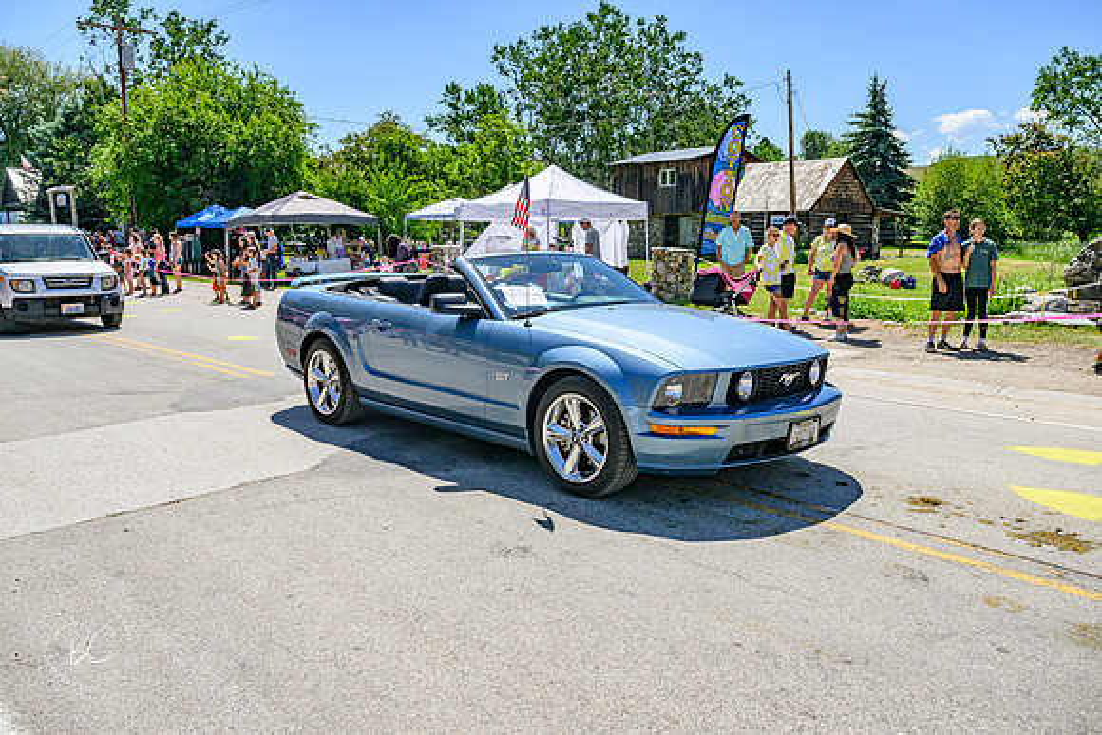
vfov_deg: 44.3
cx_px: 551
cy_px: 368
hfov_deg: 62.8
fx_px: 903
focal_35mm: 30
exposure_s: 1/2500
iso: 400
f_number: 7.1
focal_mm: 29.5
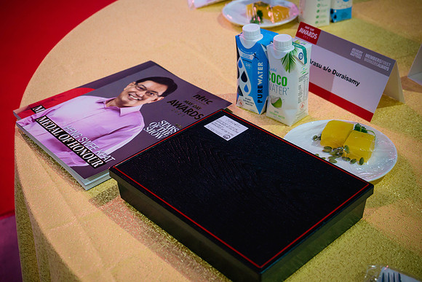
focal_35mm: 51
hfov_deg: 38.9
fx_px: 598
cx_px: 211
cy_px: 141
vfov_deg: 26.5
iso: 800
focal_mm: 24
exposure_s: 1/50
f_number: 2.8
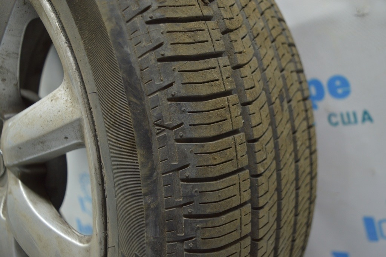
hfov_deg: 53.2
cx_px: 193
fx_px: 386
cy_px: 128
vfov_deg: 36.8
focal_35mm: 36
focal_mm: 24
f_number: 4
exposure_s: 1/50
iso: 400
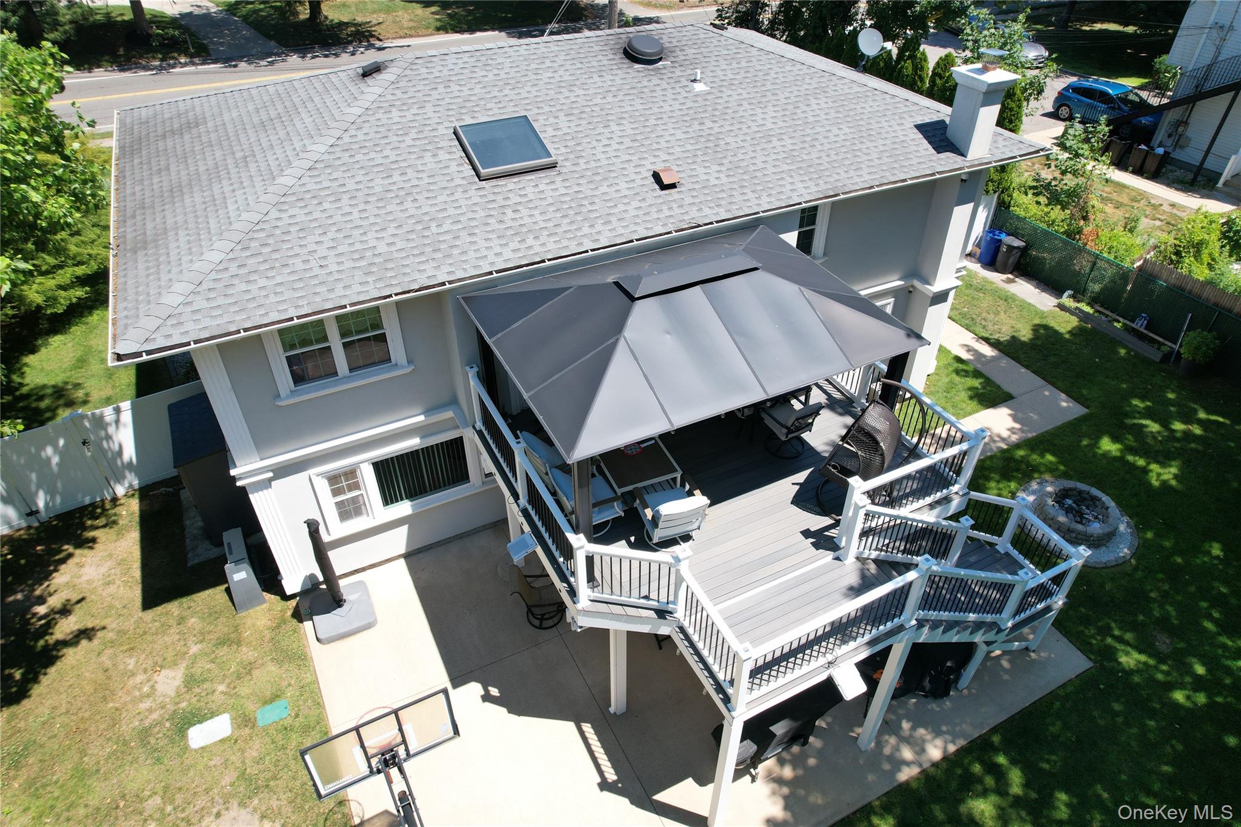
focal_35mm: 22
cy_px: 414
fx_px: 758
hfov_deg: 78.6
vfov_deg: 57.2
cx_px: 620
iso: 100
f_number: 2.8
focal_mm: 8.38
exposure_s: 1/1000
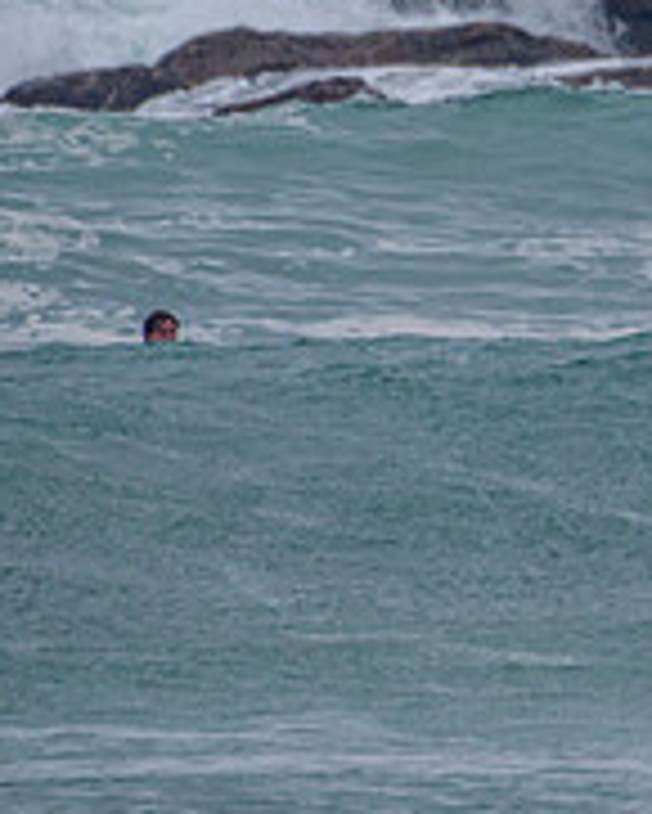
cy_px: 407
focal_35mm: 1841
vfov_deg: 1.1
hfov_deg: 0.8
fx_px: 44369
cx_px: 1178
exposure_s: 1/2000
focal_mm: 500
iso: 640
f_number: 5.6
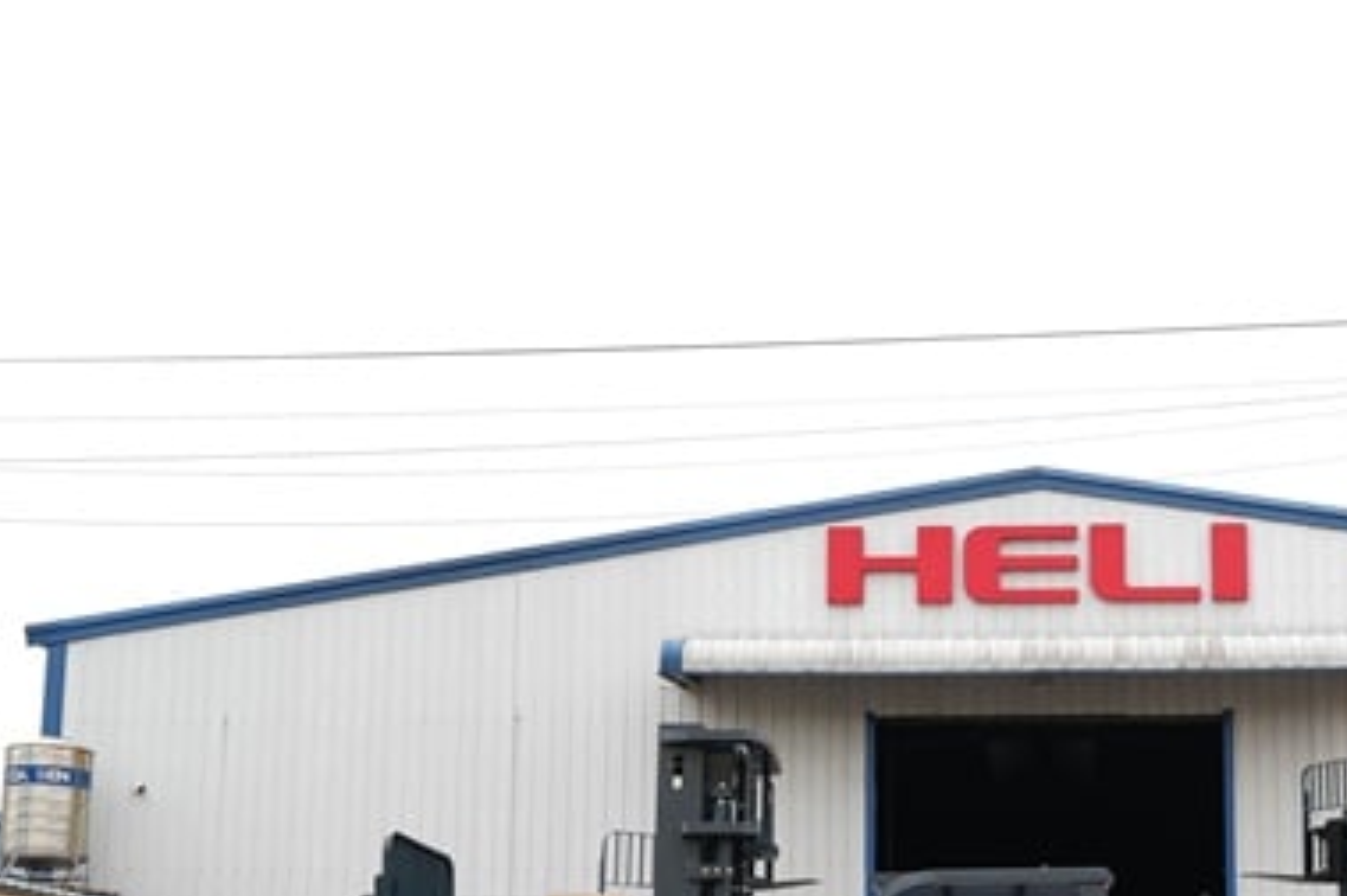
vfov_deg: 22.8
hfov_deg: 33.6
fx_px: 2186
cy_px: 734
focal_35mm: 58
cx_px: 995
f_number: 4
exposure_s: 1/100
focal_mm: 27.7
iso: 80
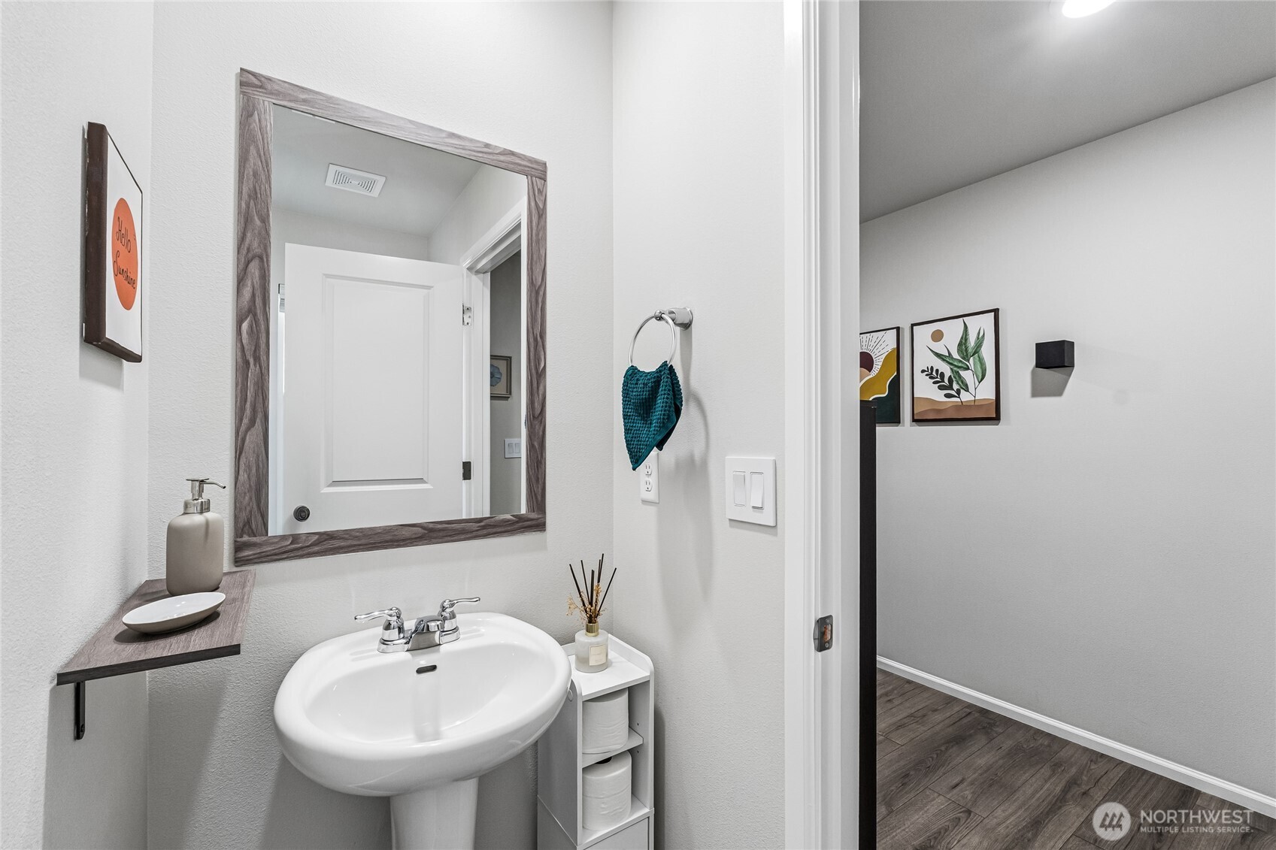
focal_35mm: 15
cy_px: 425
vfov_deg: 77.3
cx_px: 638
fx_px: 532
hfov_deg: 100.4
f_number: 9
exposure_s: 1/4
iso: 250
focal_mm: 10
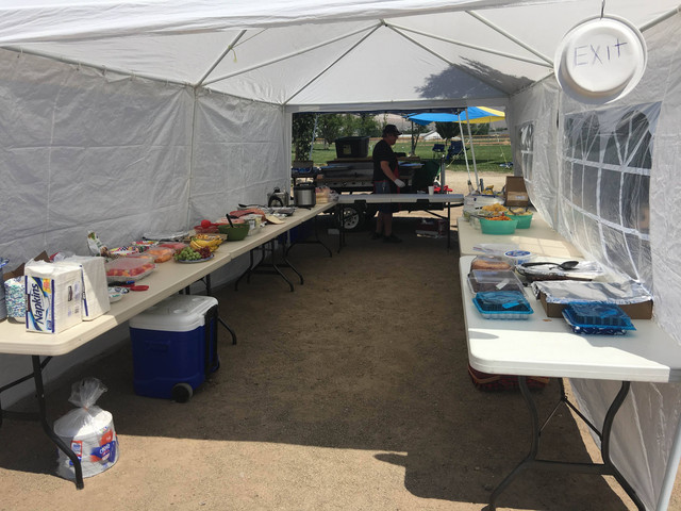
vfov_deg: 48.2
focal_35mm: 29
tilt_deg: -10.2
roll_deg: +1.5
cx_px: 340
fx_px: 571
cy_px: 256
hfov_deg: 61.7
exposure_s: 1/2137
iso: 25
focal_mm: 4.15
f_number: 2.2
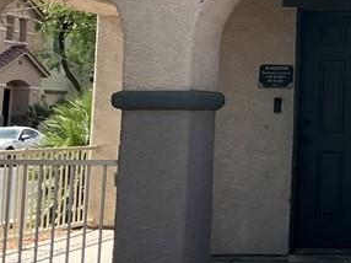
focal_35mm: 104
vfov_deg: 13.7
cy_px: -66
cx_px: 450
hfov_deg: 17.8
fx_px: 1054
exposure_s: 1/978
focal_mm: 3
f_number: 1.8
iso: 25
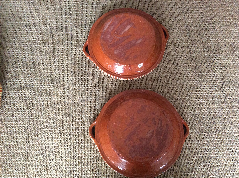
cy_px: 89
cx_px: 120
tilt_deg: -72.8
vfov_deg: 44.1
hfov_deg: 56.9
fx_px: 221
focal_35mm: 32
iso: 320
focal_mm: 3.3
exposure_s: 1/17
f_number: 2.4
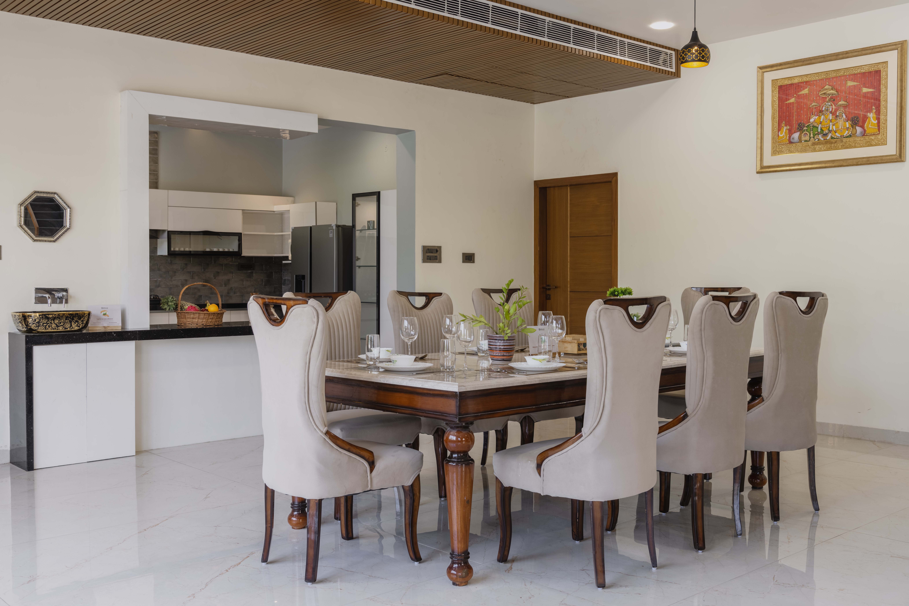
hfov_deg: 54.4
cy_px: 303
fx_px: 884
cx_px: 454
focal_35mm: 35
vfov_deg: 37.9
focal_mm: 35
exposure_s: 1/40
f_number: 10
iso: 125
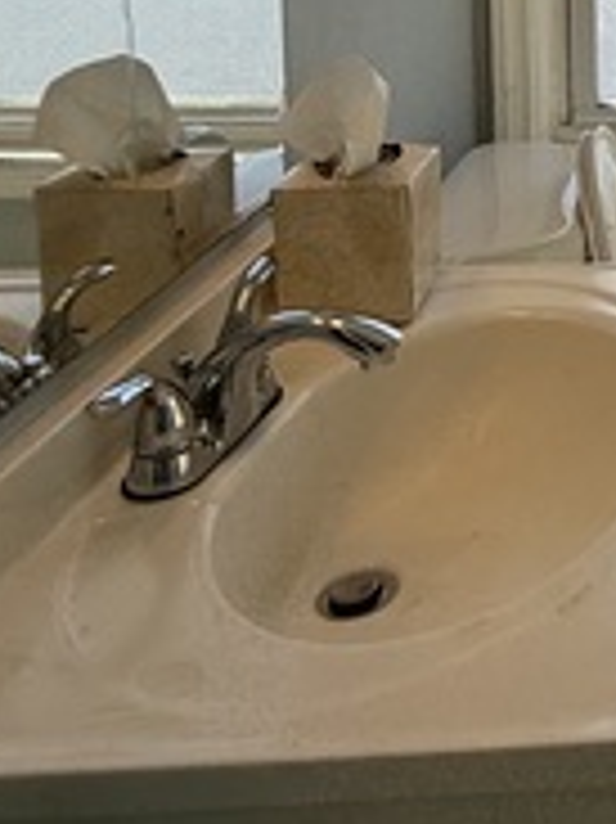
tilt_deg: -6.2
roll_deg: -1.9
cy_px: -70
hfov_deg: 22.7
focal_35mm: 51
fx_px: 1211
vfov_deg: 33.1
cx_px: 949
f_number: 2.2
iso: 50
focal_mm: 2.22
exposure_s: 1/942
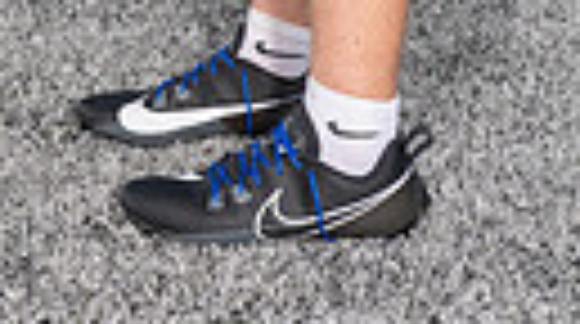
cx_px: -4
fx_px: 2303
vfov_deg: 7.2
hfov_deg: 14.1
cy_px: -608
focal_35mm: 150
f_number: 11
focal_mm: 41
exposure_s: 1/250
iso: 160
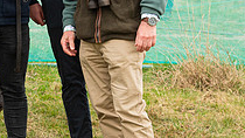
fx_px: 1117
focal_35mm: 172
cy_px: -29
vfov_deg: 7.0
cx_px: -36
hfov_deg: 12.3
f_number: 5
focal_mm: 50
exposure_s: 1/250
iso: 400
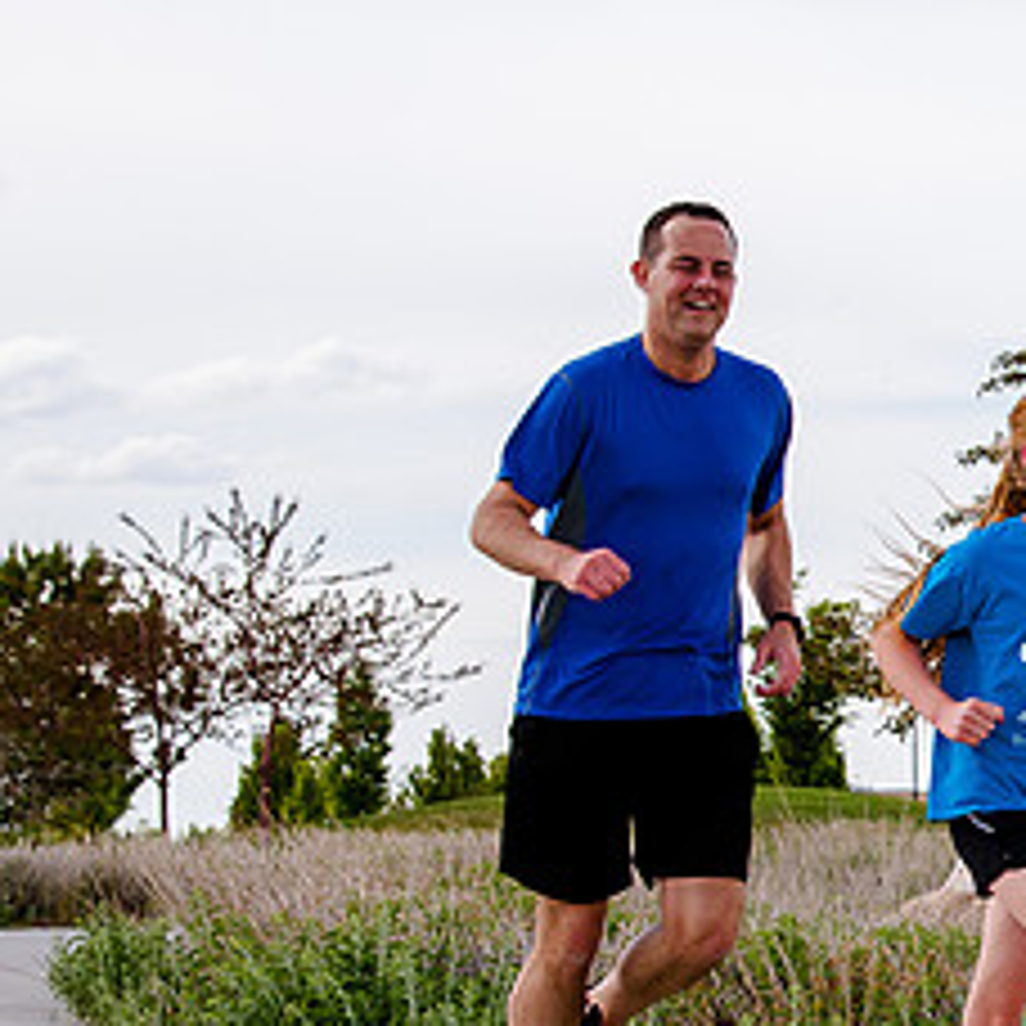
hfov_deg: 12.4
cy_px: 656
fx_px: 4527
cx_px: 1471
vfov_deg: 12.9
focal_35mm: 135
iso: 200
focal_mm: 50
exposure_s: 1/640
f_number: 7.1
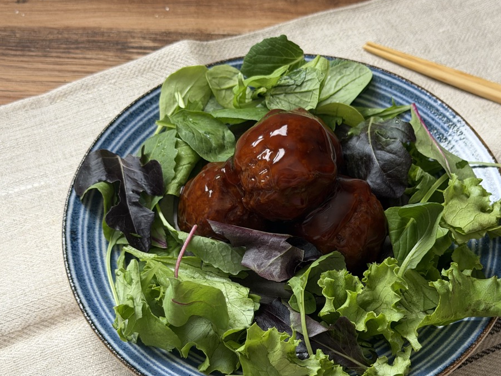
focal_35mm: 64
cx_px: 303
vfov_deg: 22.9
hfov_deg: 30.2
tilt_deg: -54.6
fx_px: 926
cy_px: 237
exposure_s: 1/50
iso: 160
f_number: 1.78
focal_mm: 6.76
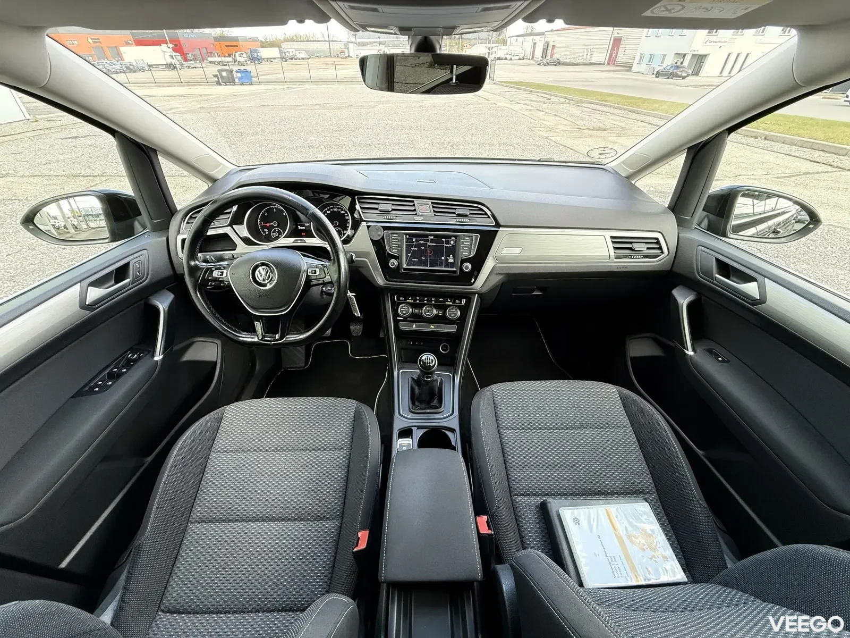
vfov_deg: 85.7
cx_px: 425
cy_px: 319
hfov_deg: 102.1
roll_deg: +0.1
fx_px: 344
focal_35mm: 14
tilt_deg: -39.5
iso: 320
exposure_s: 1/99
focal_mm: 2.22
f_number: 2.2
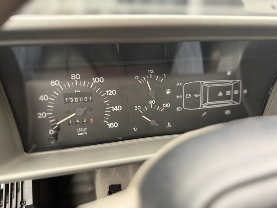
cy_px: 104
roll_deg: -1.6
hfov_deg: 71.6
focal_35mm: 24
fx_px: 192
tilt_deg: -27.3
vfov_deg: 56.8
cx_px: 138
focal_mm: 6.76
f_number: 1.78
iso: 640
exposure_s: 1/33
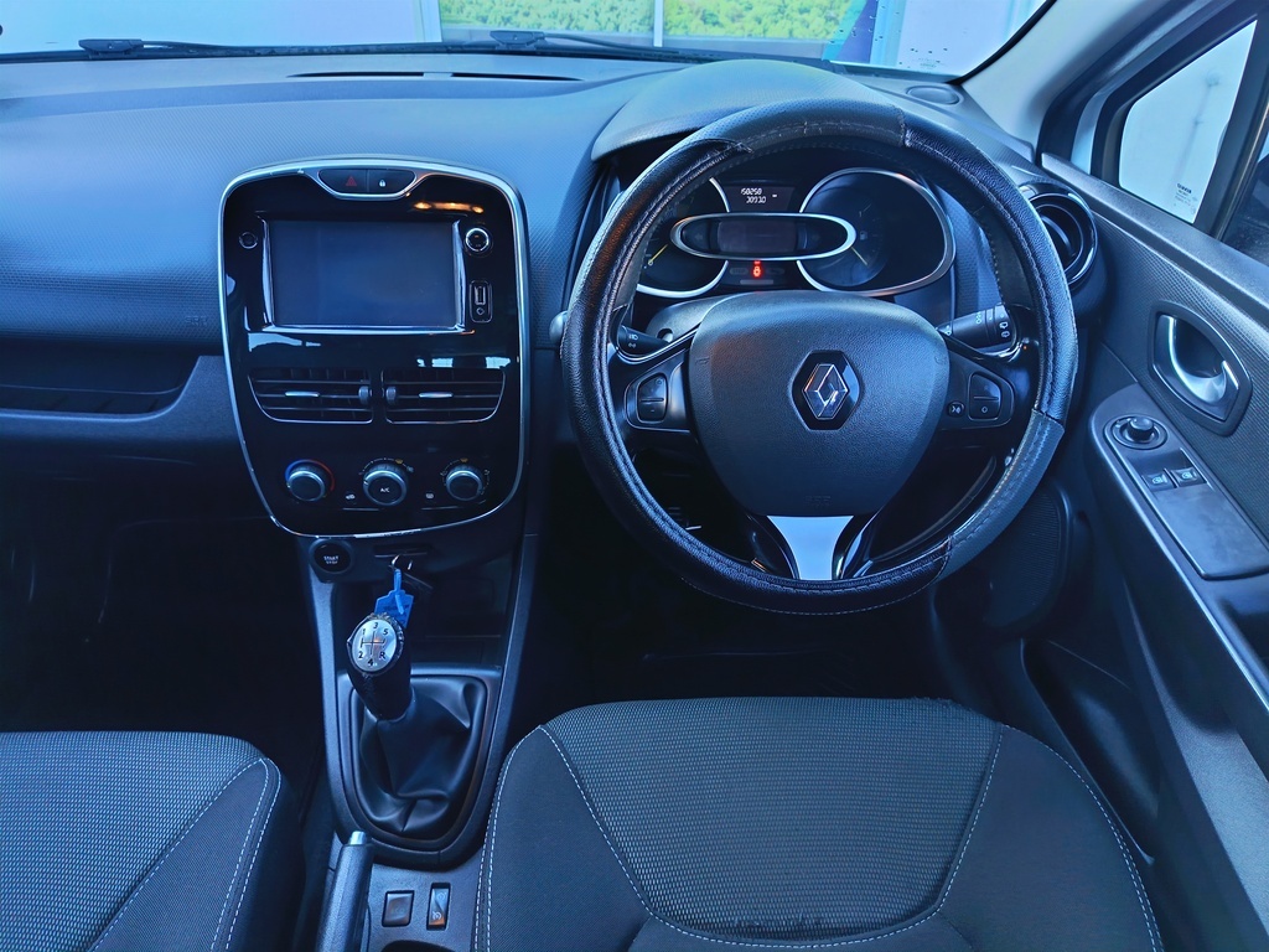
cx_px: 634
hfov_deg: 71.6
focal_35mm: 24
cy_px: 476
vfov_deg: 56.8
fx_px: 880
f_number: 1.75
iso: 846
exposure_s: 1/33.3
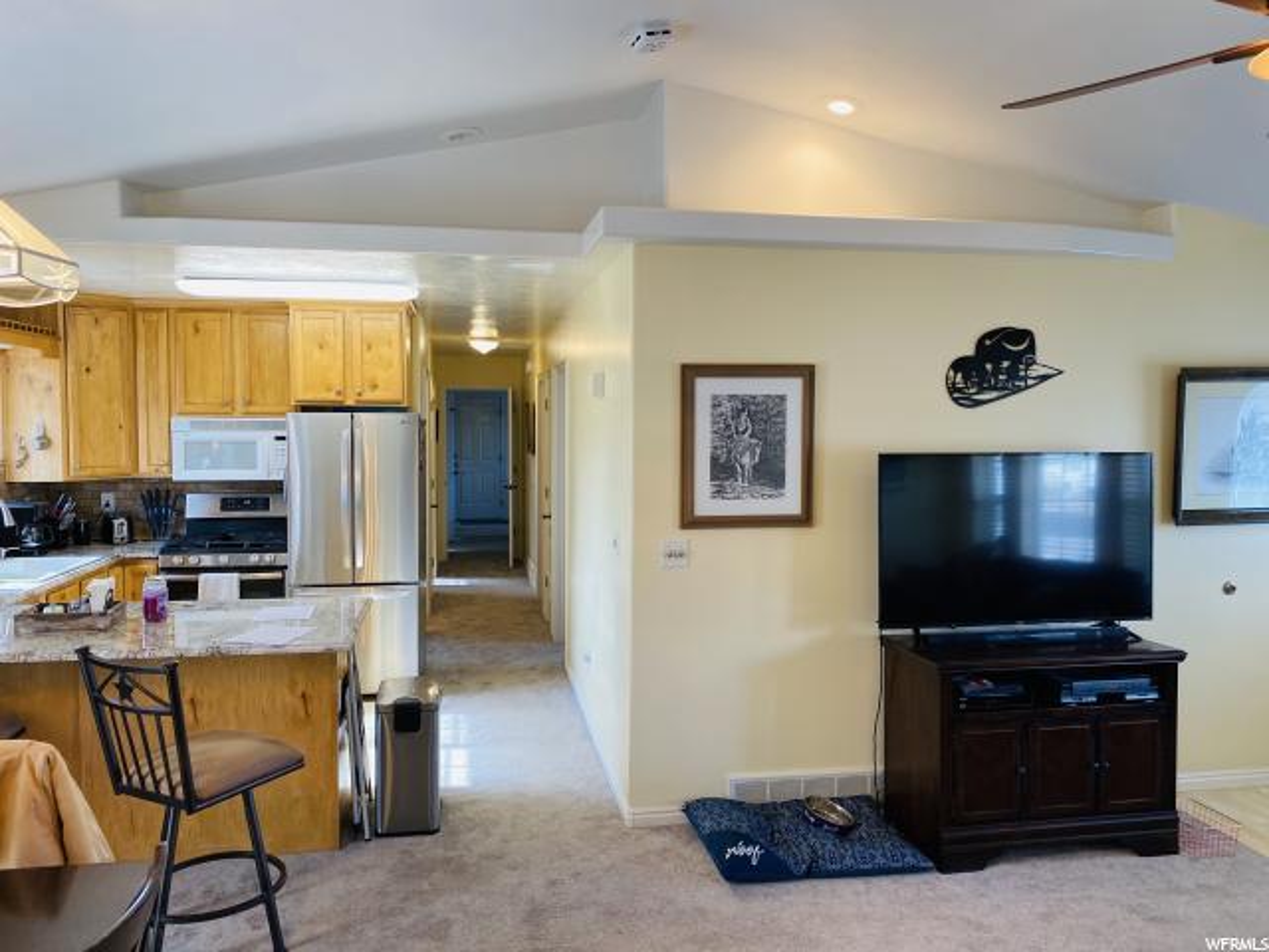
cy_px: 476
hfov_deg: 67.3
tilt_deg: -3.6
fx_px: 953
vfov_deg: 53.1
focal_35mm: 26
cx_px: 634
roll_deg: +0.0
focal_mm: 4.25
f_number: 1.8
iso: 125
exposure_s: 1/120
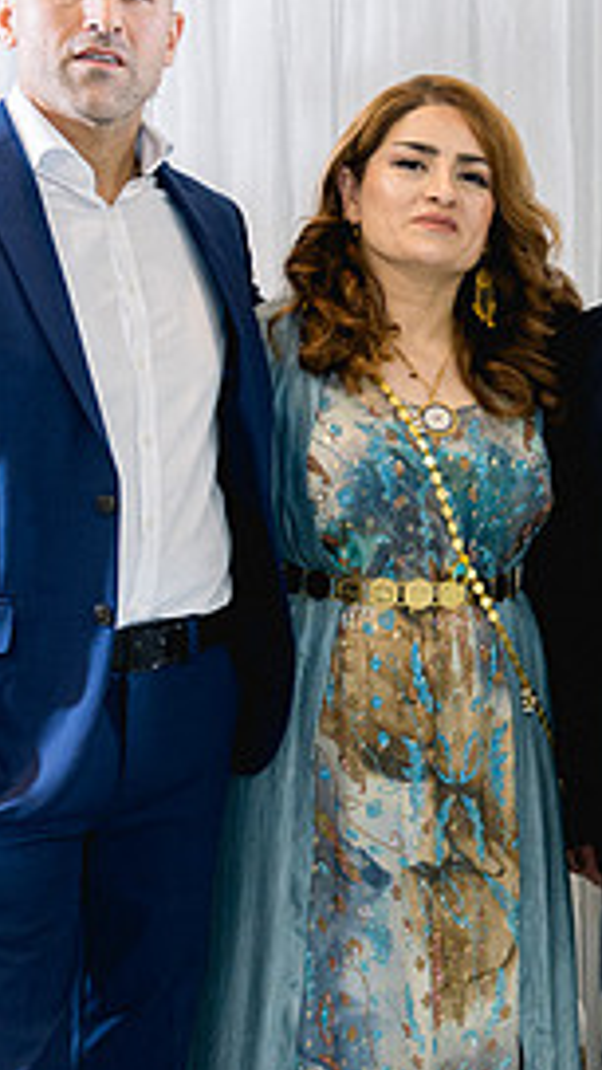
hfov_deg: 12.9
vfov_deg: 23.4
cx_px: 743
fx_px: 2582
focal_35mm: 91
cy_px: 608
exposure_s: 1/160
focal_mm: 37
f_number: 2.8
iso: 800
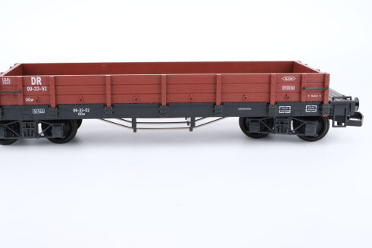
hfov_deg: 36.2
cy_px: 128
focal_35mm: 55
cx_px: 161
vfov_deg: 24.6
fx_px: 568
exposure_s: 1/125
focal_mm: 30
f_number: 7.1
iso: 400
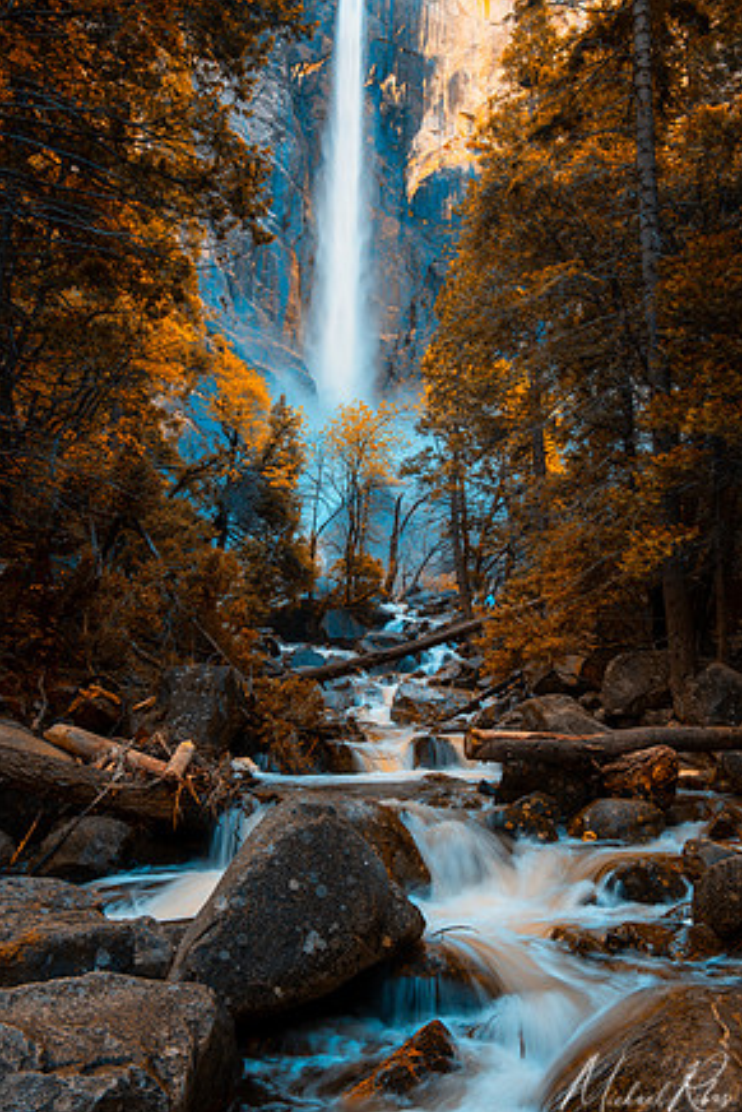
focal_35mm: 32
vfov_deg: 58.7
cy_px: 571
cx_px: 375
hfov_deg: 41.1
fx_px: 988
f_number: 13
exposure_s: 1/4
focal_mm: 31
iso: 64
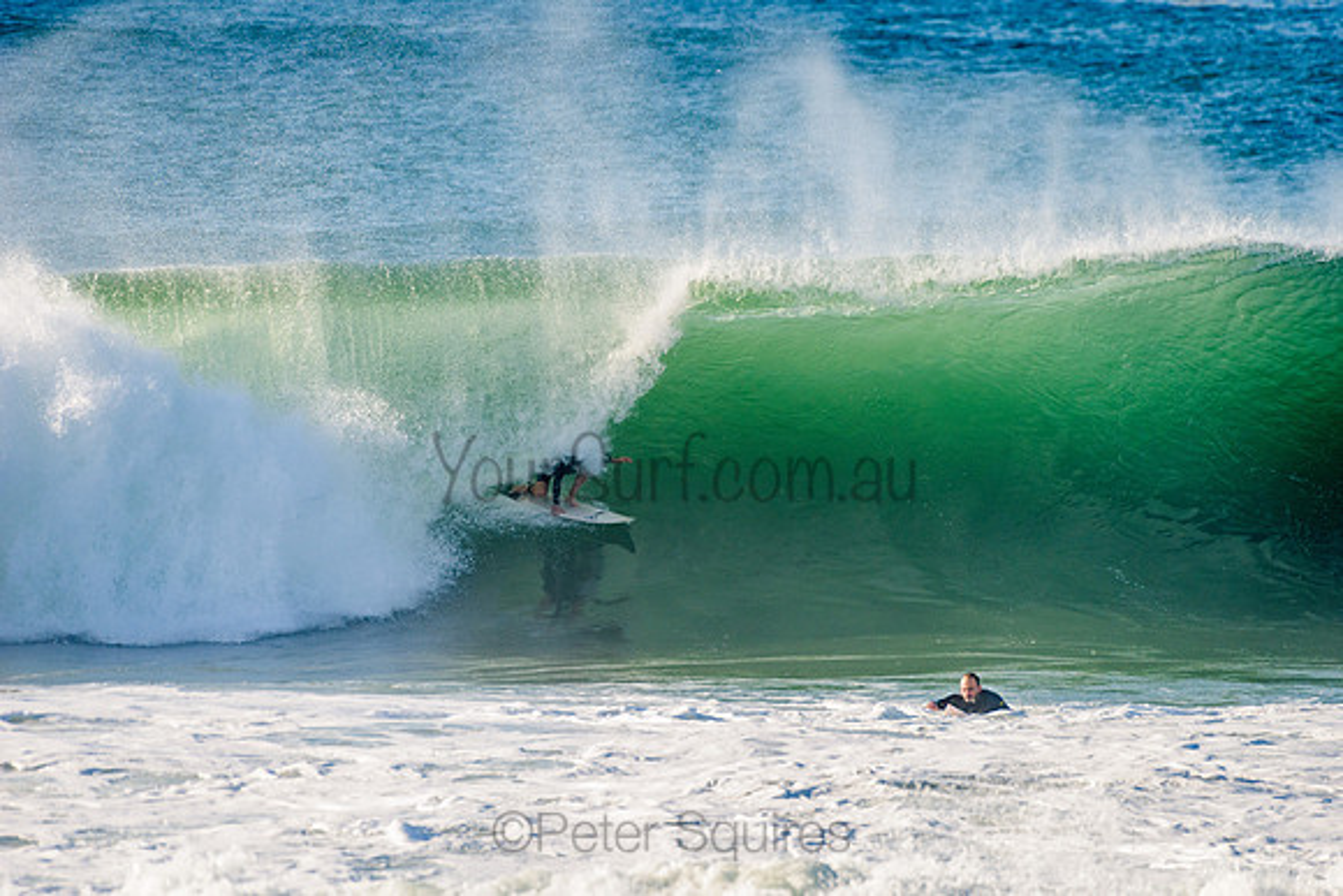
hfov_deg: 4.1
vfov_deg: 2.8
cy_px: 448
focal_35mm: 500
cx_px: 672
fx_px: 18656
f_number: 5.6
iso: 220
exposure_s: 1/1600
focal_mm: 500
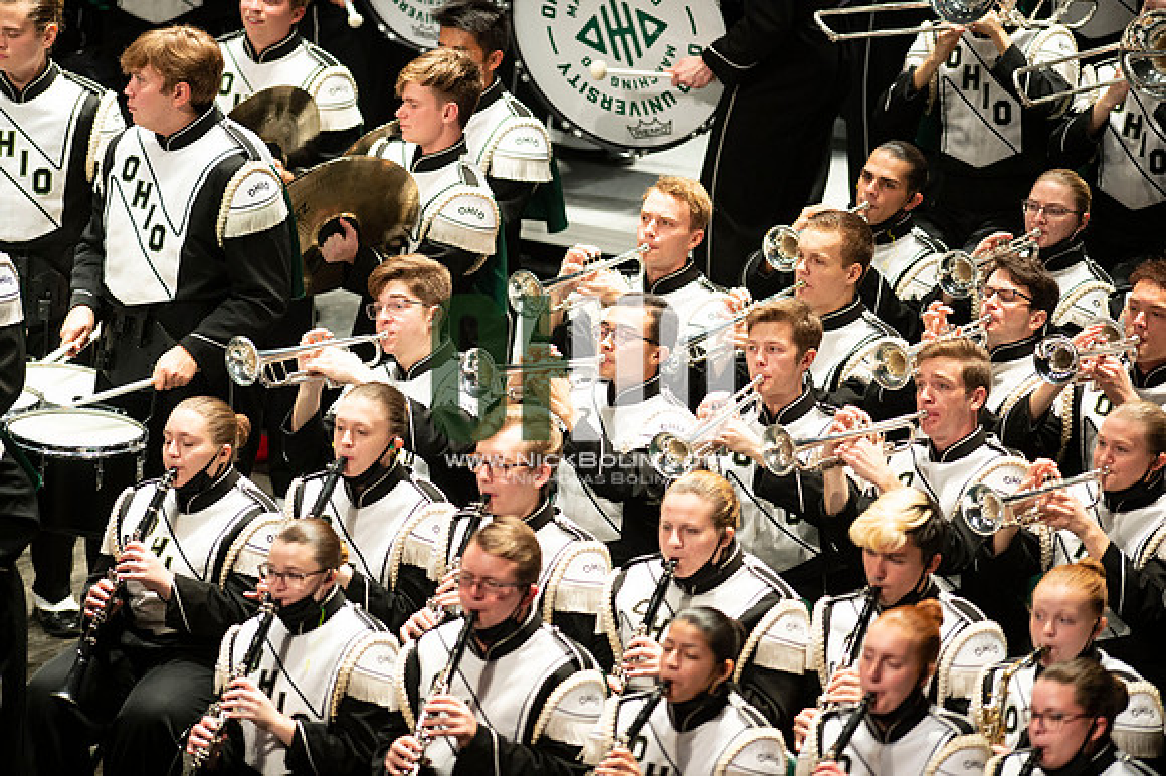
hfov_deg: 6.9
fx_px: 9711
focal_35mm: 300
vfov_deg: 4.6
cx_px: 583
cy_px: 388
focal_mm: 300
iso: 3200
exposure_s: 1/500
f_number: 2.8
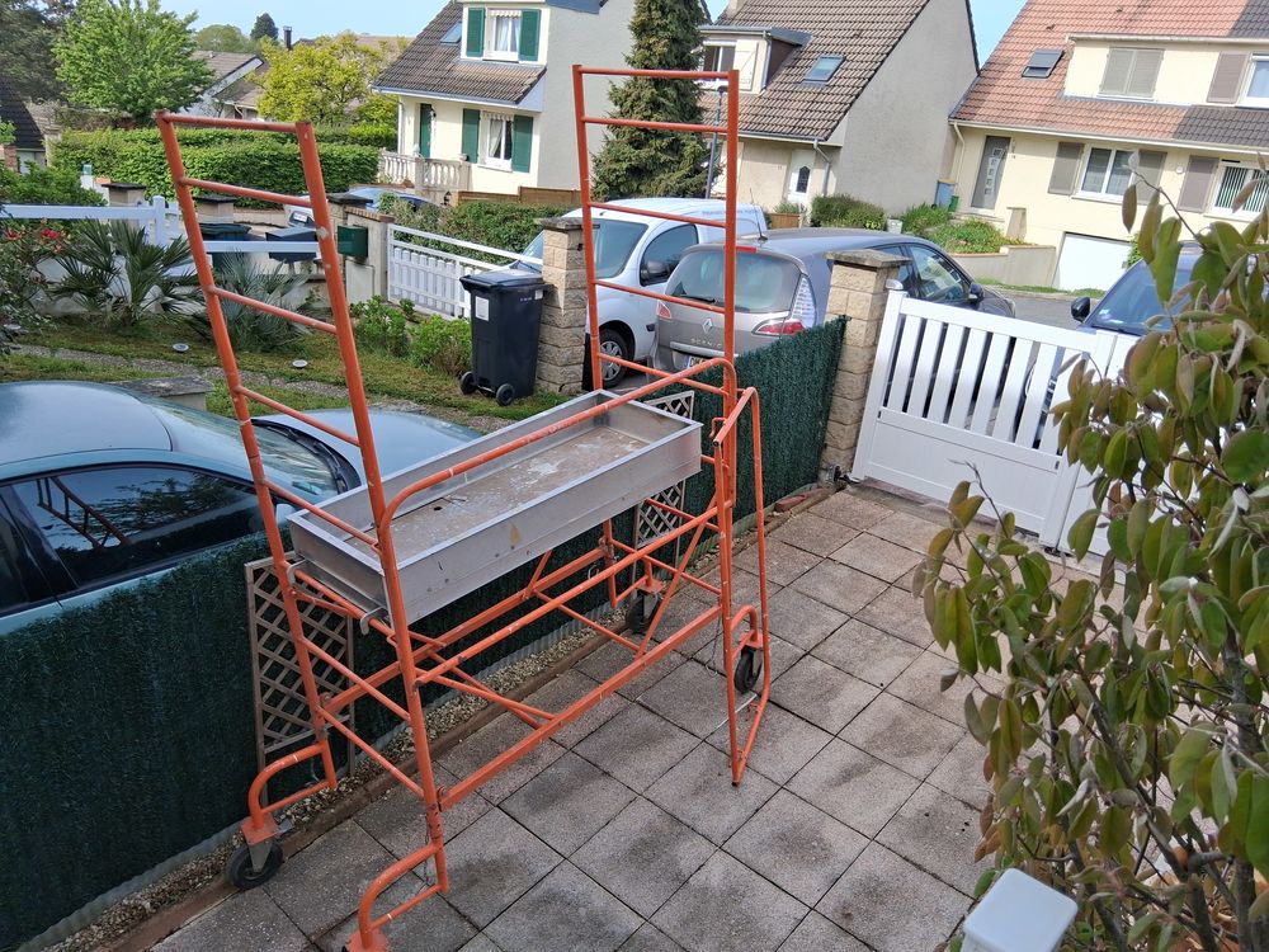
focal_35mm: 26
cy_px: 476
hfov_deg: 67.3
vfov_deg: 53.1
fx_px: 953
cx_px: 634
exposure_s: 1/379
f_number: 1.8
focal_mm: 3.98
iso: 25
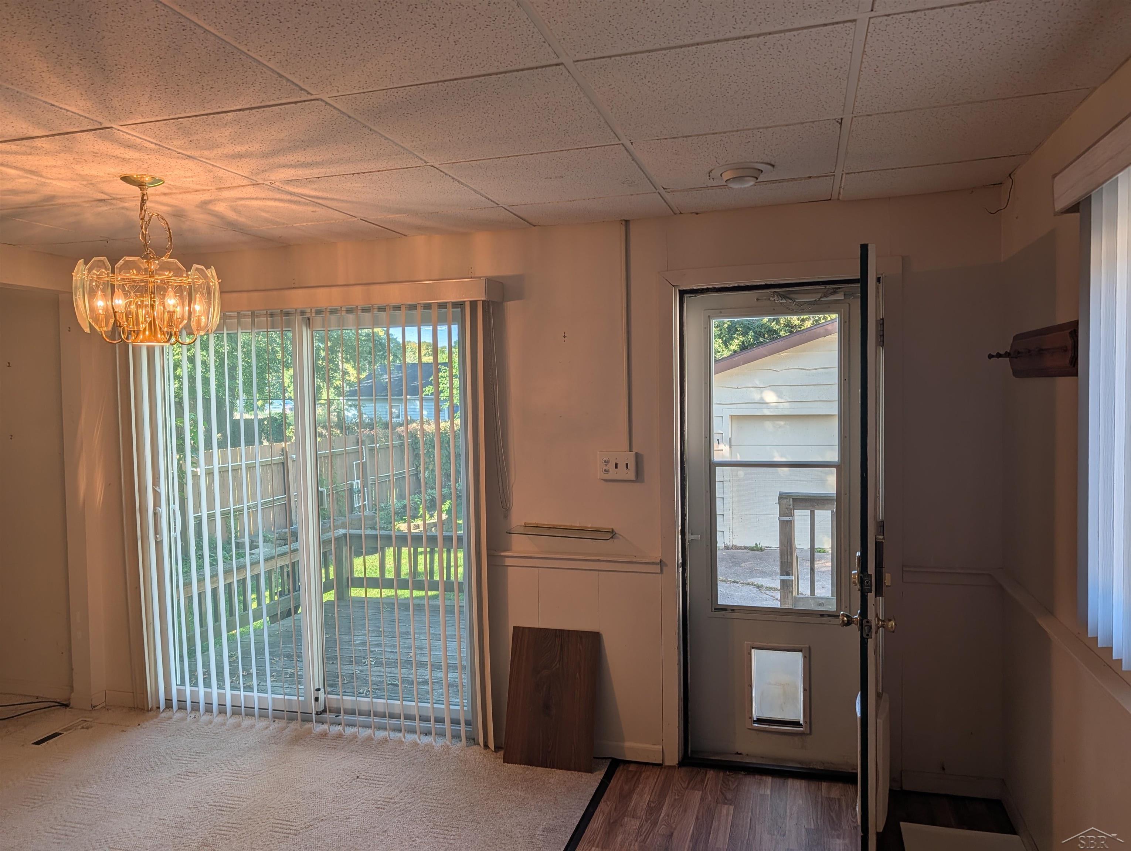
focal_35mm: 24
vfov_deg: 56.9
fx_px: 785
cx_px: 566
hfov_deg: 71.5
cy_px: 426
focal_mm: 6.9
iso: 21
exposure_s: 1/446
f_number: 1.68
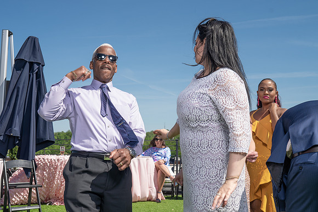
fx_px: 385
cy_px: 102
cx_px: 133
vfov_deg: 30.8
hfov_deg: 44.7
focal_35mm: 44
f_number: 7.1
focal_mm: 35
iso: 50
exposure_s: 1/250
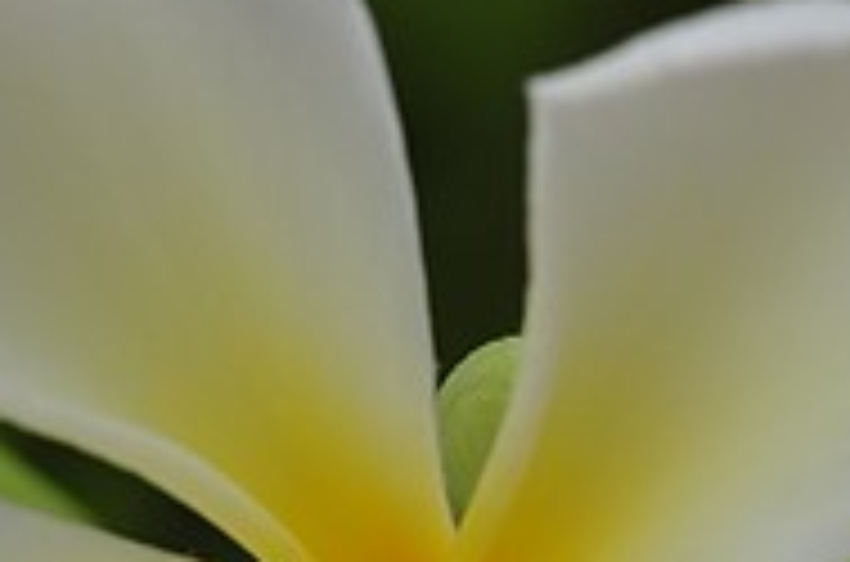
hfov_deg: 5.4
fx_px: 8973
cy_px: 623
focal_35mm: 381
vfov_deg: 3.6
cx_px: 486
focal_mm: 60
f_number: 7.1
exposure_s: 1/160
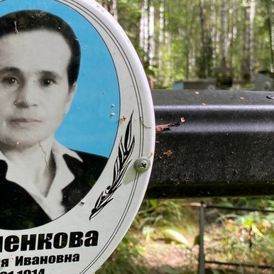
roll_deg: +1.2
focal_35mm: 61
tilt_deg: -11.9
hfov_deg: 27.6
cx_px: 56
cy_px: 147
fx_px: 546
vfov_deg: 28.1
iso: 32
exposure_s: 1/122
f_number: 1.8
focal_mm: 4.25
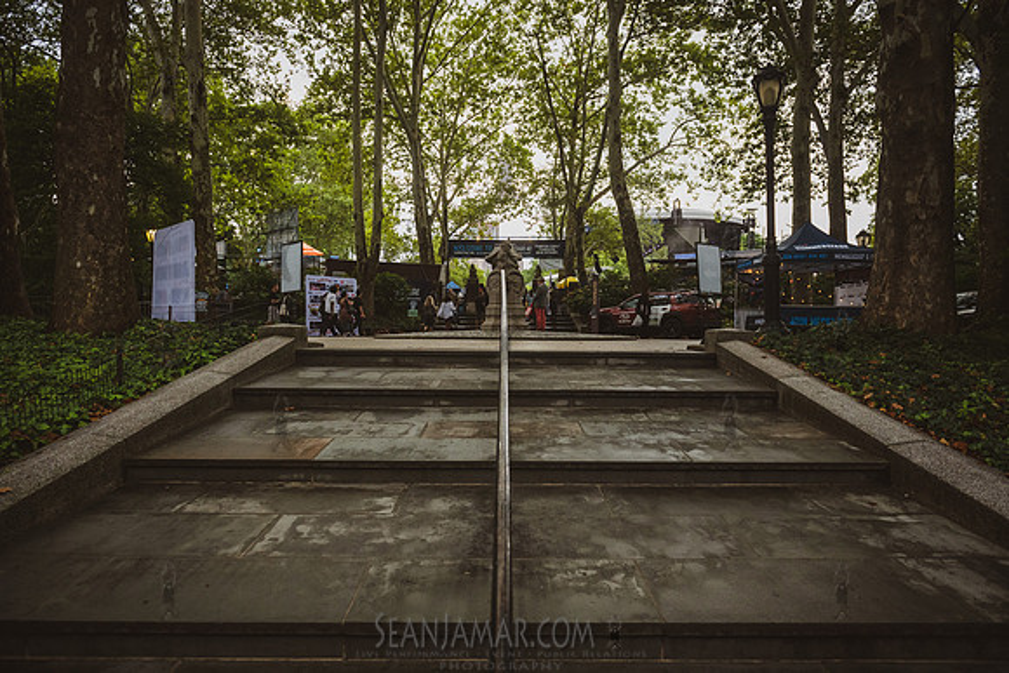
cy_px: 336
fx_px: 681
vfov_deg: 52.6
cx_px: 504
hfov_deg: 73.0
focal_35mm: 24
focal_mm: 24
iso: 1600
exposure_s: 1/2500
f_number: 3.5
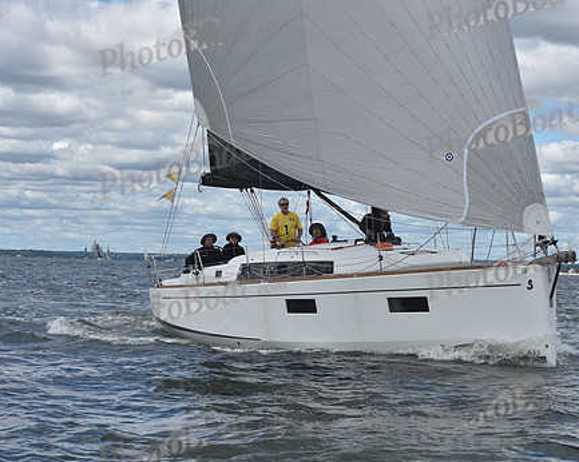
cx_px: 357
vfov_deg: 17.4
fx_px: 1507
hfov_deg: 21.7
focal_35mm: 88
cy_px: 216
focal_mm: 70
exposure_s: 1/800
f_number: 10
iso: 250
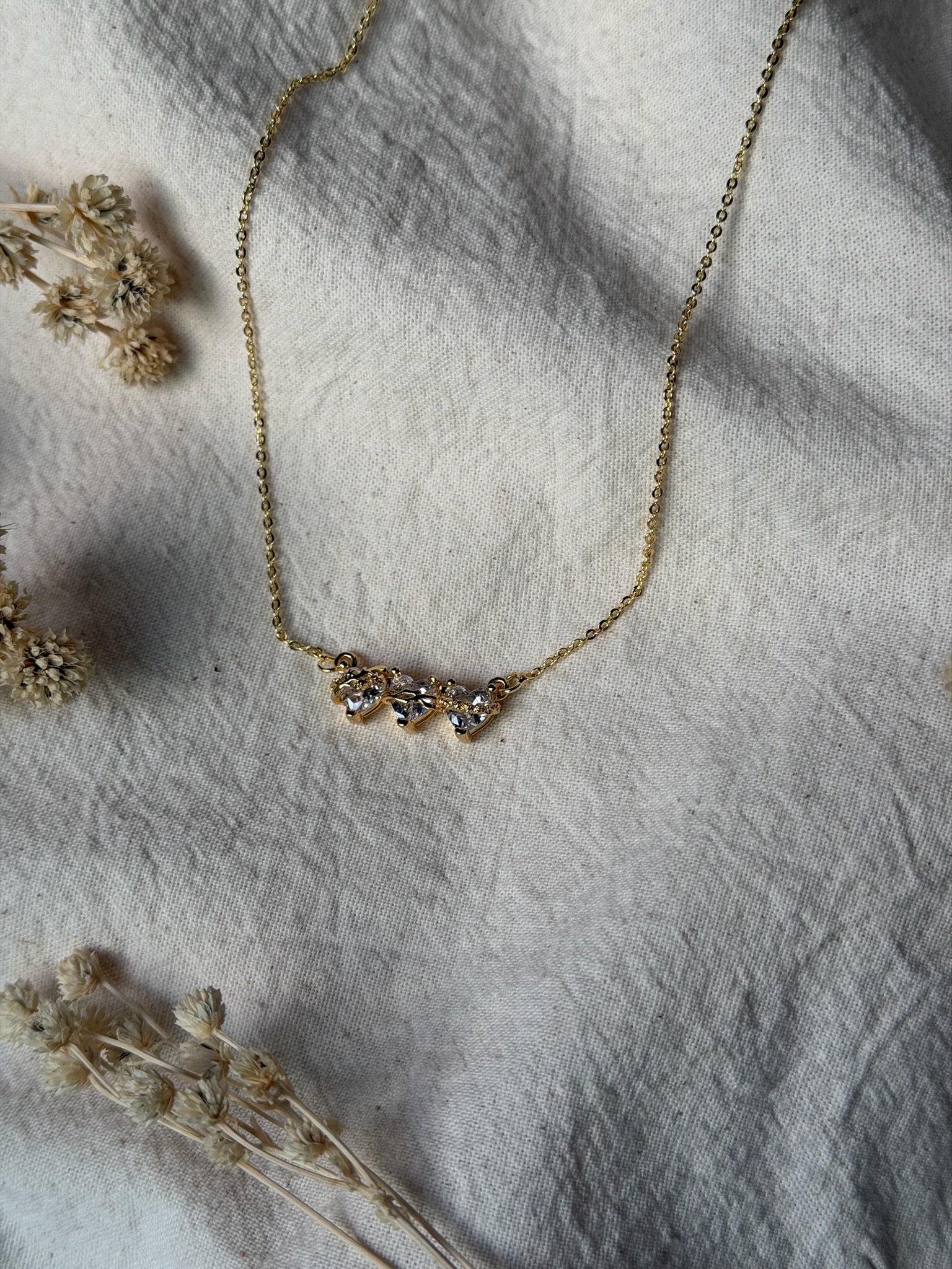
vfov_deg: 39.7
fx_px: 1760
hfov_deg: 30.3
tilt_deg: -71.8
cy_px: 634
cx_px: 476
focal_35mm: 48
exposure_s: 1/121
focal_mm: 6.76
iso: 64
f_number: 1.78
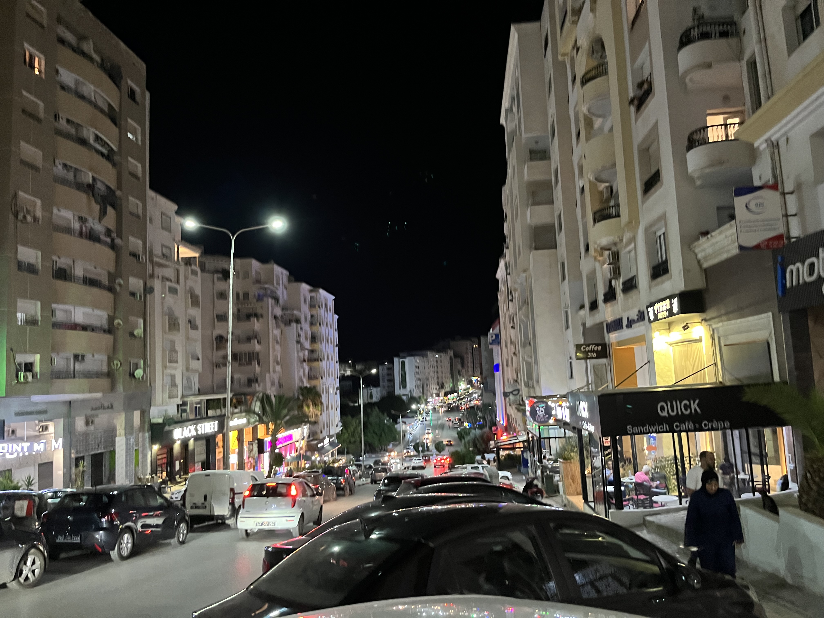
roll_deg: +1.8
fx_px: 619
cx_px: 412
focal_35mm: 26
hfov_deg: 67.3
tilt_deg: +5.7
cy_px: 309
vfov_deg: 53.1
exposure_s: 1/25
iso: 500
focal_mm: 5.1
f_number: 1.6
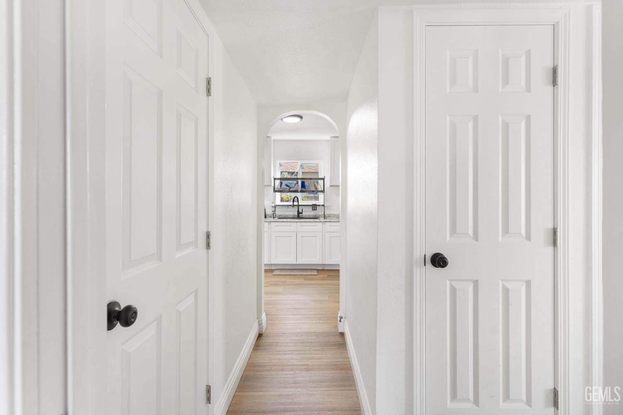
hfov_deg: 93.3
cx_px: 312
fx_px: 294
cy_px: 208
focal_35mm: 17
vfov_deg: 70.4
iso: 400
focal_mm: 17
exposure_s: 1/6
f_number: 5.6
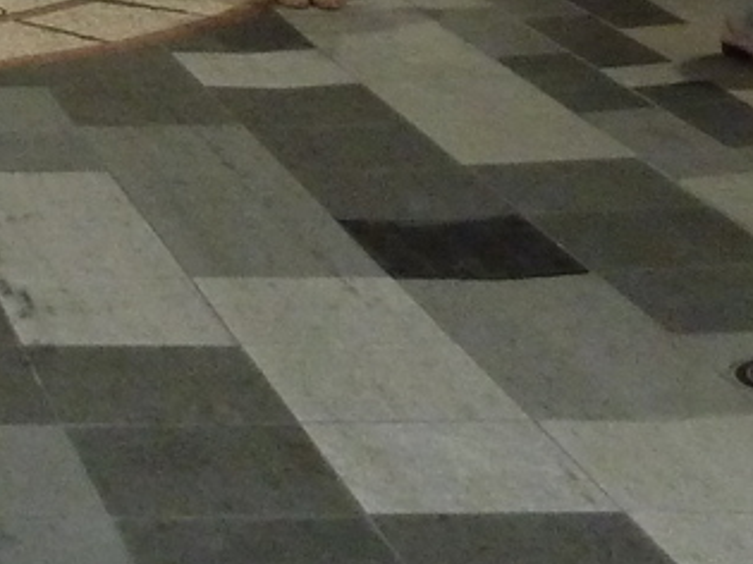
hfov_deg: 14.2
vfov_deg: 10.4
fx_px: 2762
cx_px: -471
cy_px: -676
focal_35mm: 127
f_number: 3.3
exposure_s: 1/30
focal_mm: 4.1
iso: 320
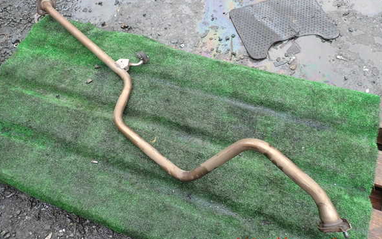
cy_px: 107
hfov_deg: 68.4
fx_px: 281
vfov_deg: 45.9
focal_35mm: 27
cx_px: 189
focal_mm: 4.5
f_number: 2.8
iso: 100
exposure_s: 1/250
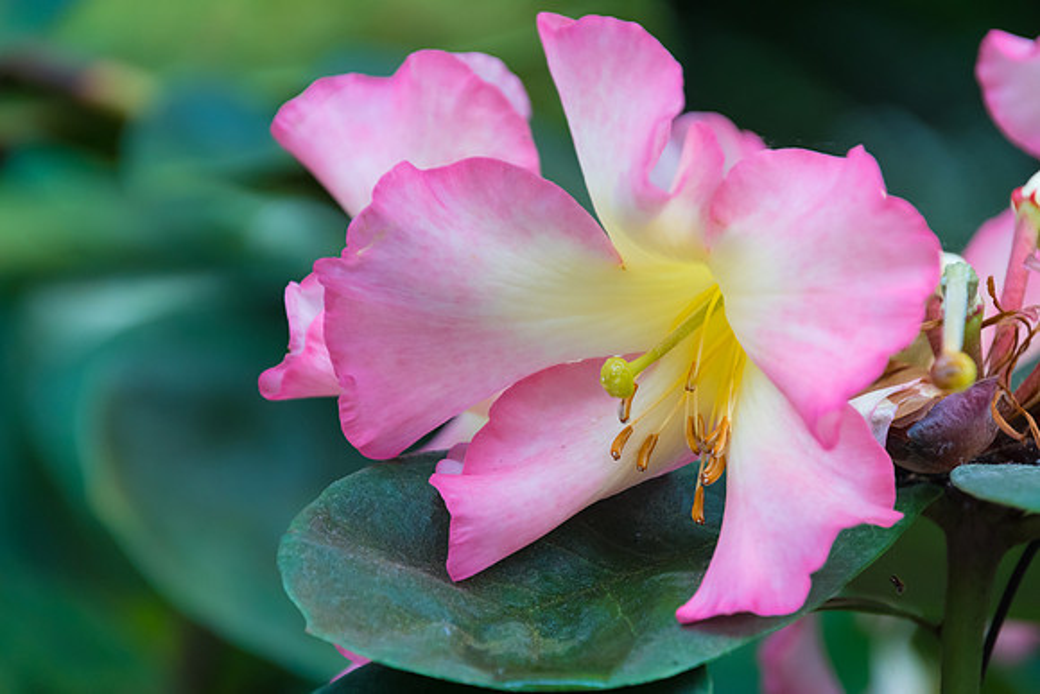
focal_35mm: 600
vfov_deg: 2.3
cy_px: 347
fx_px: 17337
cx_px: 520
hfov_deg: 3.4
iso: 800
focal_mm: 400
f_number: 6.3
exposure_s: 1/320
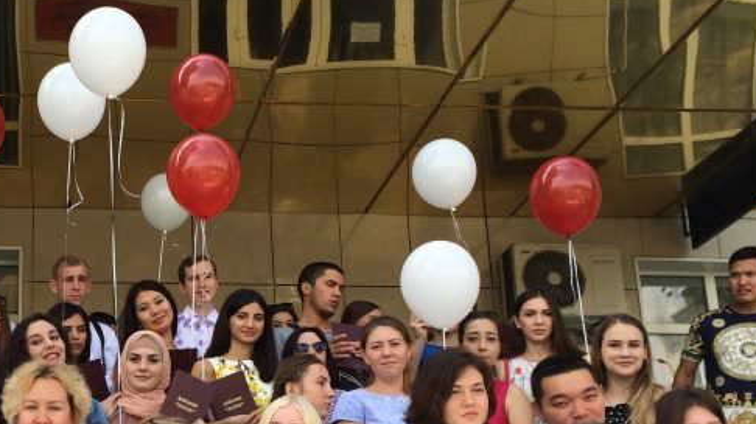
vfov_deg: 18.3
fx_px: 1303
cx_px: 86
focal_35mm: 65
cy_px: 351
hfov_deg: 31.0
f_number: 2.2
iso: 32
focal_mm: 4.15
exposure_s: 1/547
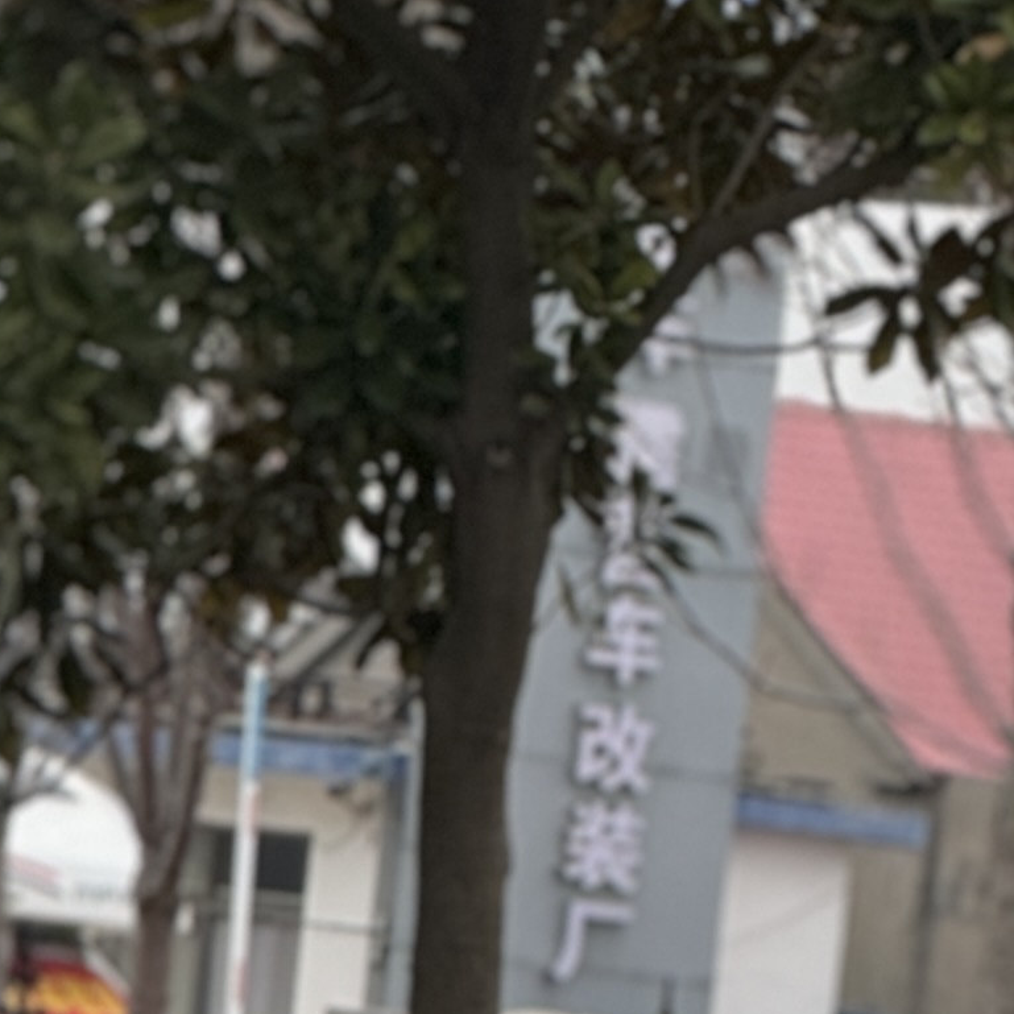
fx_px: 18426
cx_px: 1784
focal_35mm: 556
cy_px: 1623
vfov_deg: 3.1
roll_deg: -4.9
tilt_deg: -2.3
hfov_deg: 3.1
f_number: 2.8
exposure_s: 1/297
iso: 50
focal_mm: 15.66
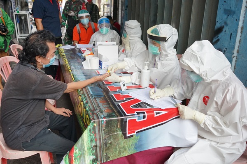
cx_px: 124
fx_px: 220
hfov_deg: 58.7
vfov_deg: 41.1
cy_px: 82
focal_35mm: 32
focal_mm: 32
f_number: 4.5
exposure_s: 1/1000
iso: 1600
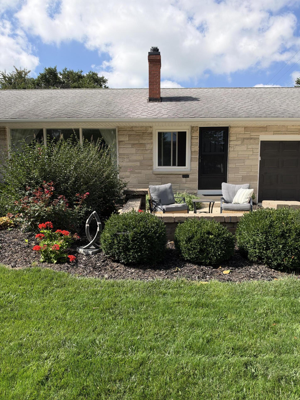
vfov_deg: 69.4
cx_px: 156
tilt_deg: -7.4
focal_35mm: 25
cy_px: 208
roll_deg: -0.3
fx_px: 289
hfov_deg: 54.9
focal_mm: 6.93
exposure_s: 1/2415
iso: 80
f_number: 1.8
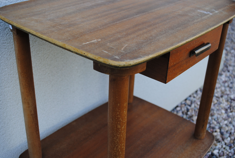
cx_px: 118
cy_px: 79
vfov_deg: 28.2
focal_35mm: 48
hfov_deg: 41.0
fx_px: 314
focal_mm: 32
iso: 110
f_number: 5.6
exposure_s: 1/125
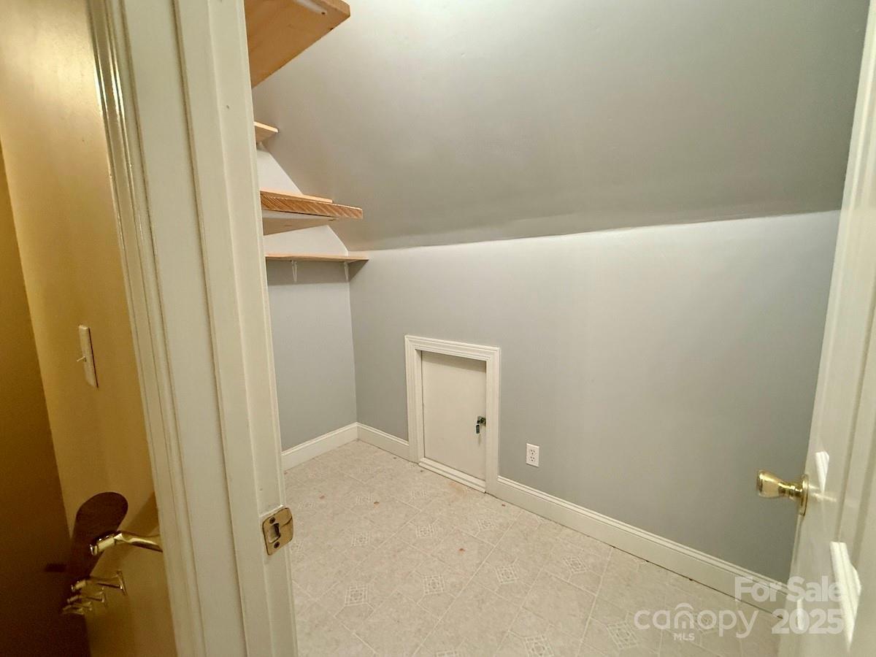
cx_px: 438
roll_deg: +2.0
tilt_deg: -7.9
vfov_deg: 85.7
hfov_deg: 102.1
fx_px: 354
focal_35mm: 14
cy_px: 328
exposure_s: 1/60
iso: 500
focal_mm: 2.22
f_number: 2.2
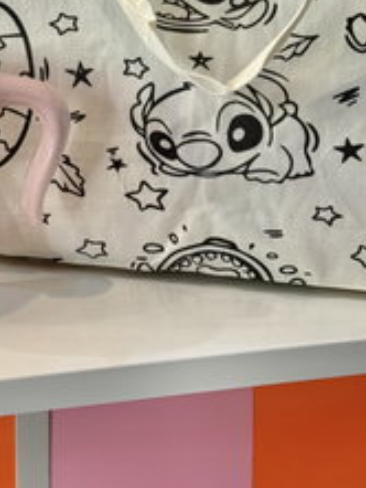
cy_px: 61
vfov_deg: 16.8
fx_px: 1634
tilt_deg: -10.7
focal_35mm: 116
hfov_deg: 12.8
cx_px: 104
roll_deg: +0.3
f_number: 1.78
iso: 64
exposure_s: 1/100
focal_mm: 6.76
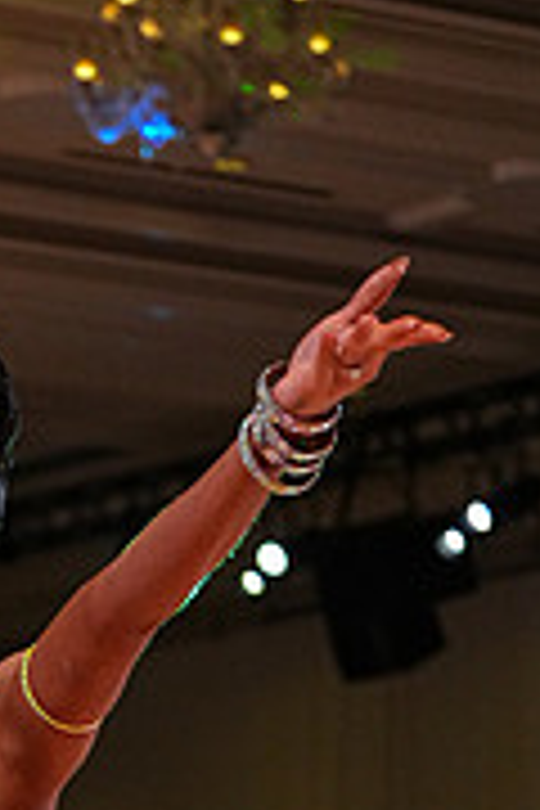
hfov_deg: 6.0
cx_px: -88
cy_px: 1282
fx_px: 5085
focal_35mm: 226
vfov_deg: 8.8
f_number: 4
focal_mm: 70
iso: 2500
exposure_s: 1/500
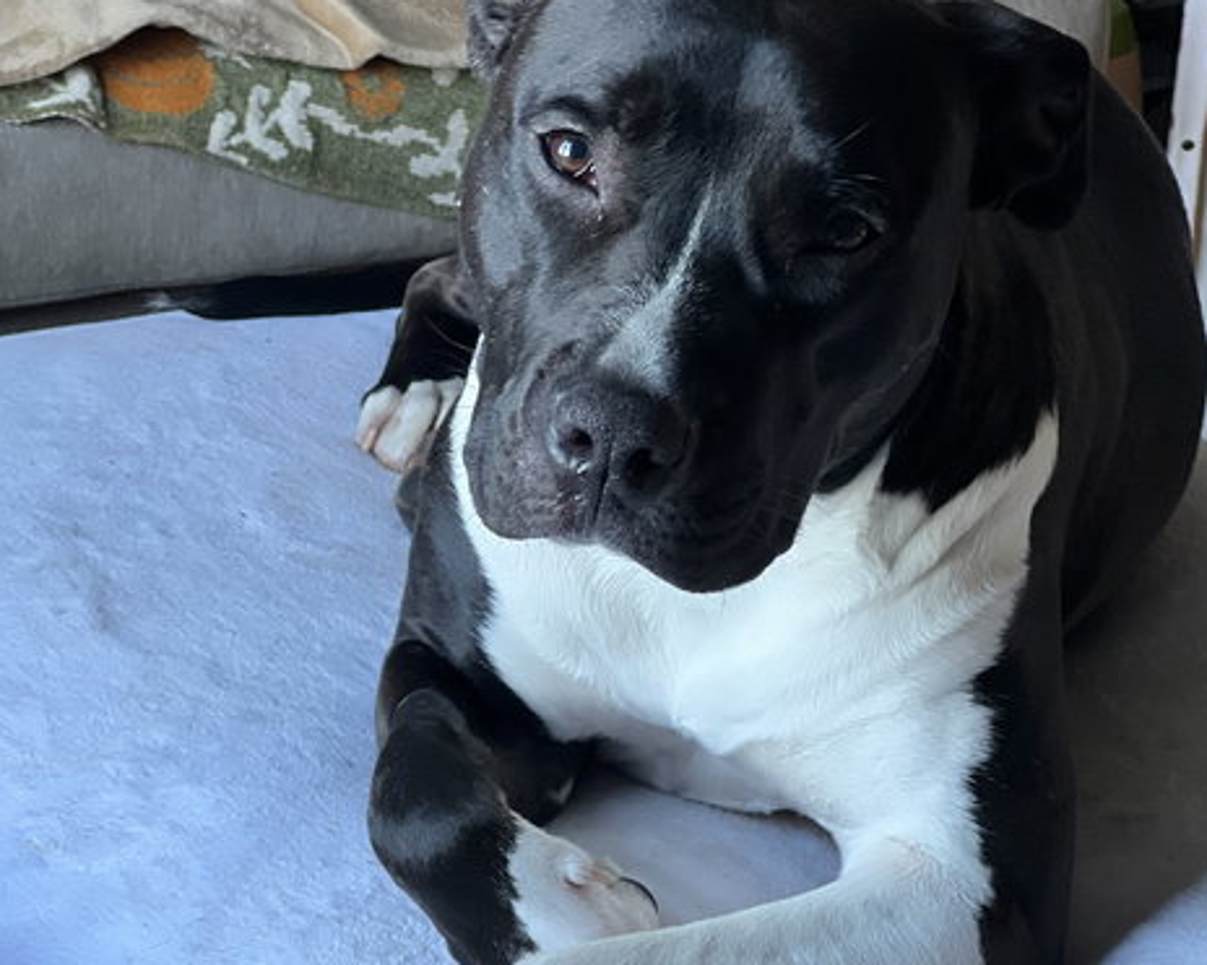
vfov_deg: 14.3
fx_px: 3857
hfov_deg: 17.8
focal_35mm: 108
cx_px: 604
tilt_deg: -23.3
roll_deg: -3.5
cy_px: 584
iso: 160
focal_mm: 9
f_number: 2.8
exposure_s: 1/40
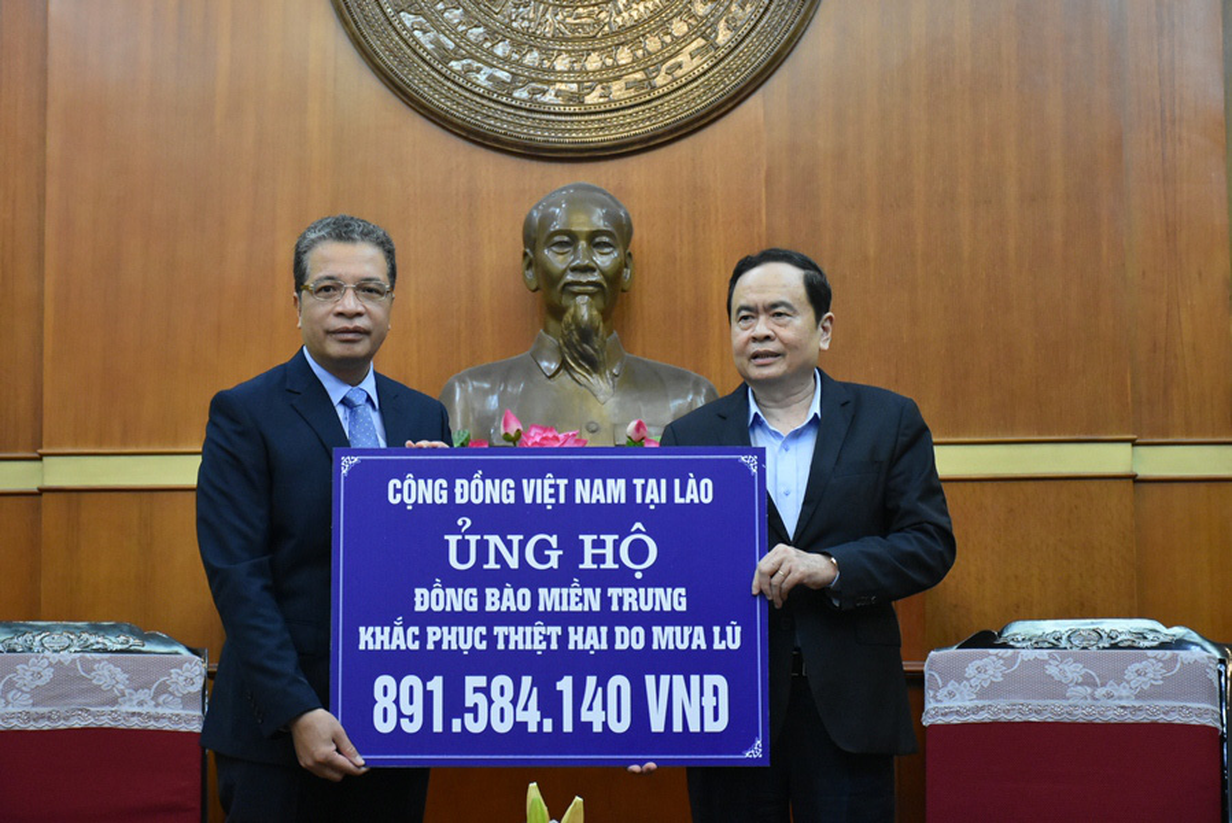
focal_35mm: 84
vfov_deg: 16.3
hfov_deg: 24.2
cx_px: 616
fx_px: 2876
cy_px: 412
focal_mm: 56
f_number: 4.8
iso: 3600
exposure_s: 1/60
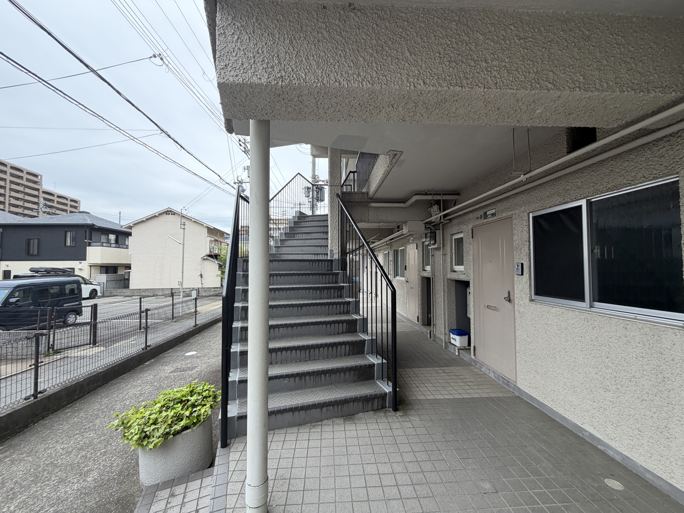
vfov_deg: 85.7
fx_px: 277
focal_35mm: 14
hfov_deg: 102.1
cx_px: 342
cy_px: 256
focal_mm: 2.22
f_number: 2.2
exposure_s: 1/216
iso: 64
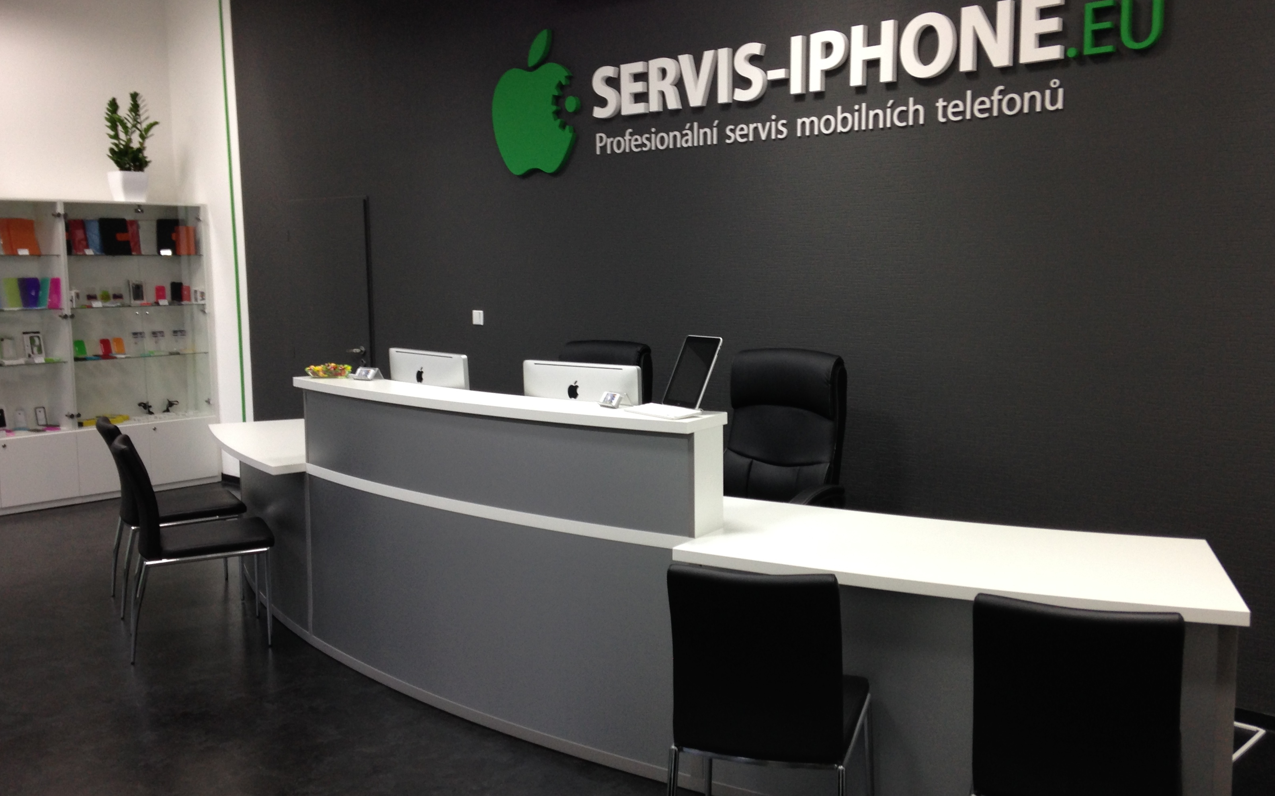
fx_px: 1251
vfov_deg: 35.3
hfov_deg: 54.0
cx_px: 648
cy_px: 382
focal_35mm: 36
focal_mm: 4.12
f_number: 2.4
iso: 80
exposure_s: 1/20
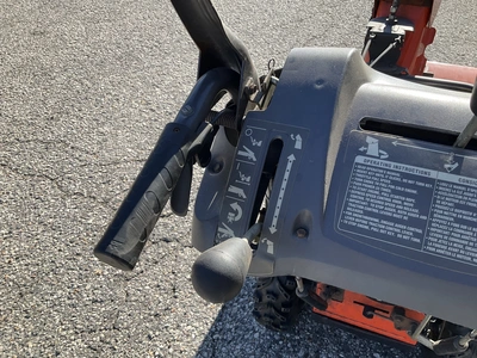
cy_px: 179
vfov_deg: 48.2
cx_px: 238
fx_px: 400
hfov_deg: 61.7
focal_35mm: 29
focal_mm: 3
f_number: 1.8
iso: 25
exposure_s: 1/657
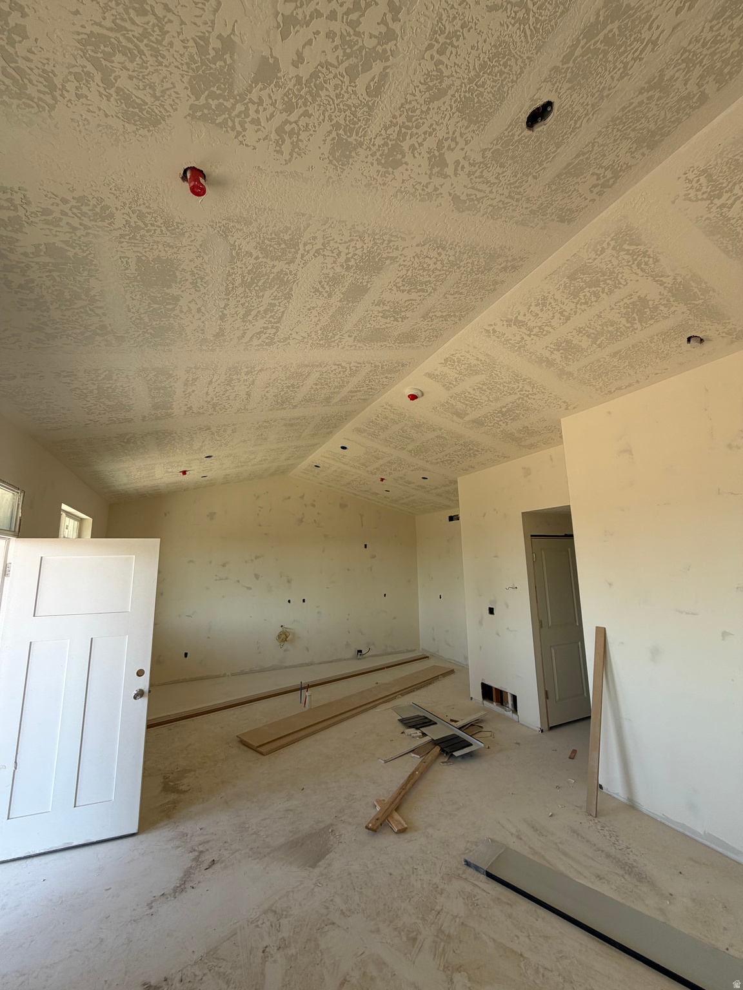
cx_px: 372
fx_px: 401
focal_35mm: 14
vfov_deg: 102.1
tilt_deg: +9.9
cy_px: 495
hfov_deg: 85.7
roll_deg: +0.9
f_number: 2.2
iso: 64
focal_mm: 2.22
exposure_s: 1/121
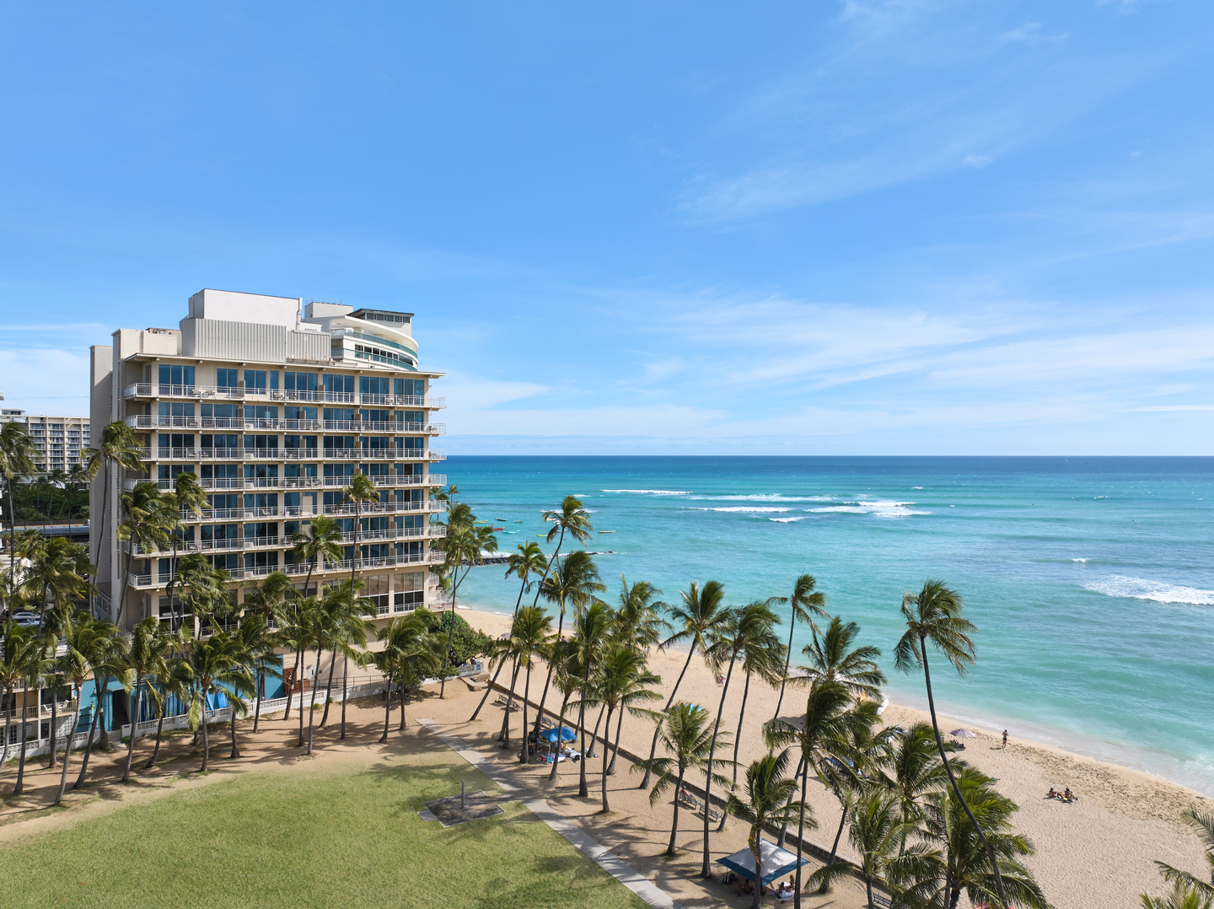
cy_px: 454
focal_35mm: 24
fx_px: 841
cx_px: 607
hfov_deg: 71.6
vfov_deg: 56.8
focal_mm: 12.29
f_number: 2.8
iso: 100
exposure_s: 1/2500
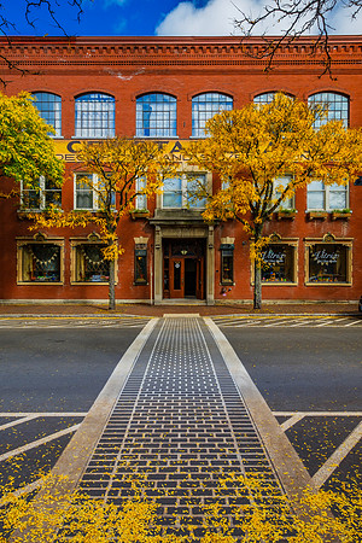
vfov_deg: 84.0
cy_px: 272
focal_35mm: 20
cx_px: 181
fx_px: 302
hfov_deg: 61.9
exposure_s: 1/70
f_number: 8
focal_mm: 13.2
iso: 200
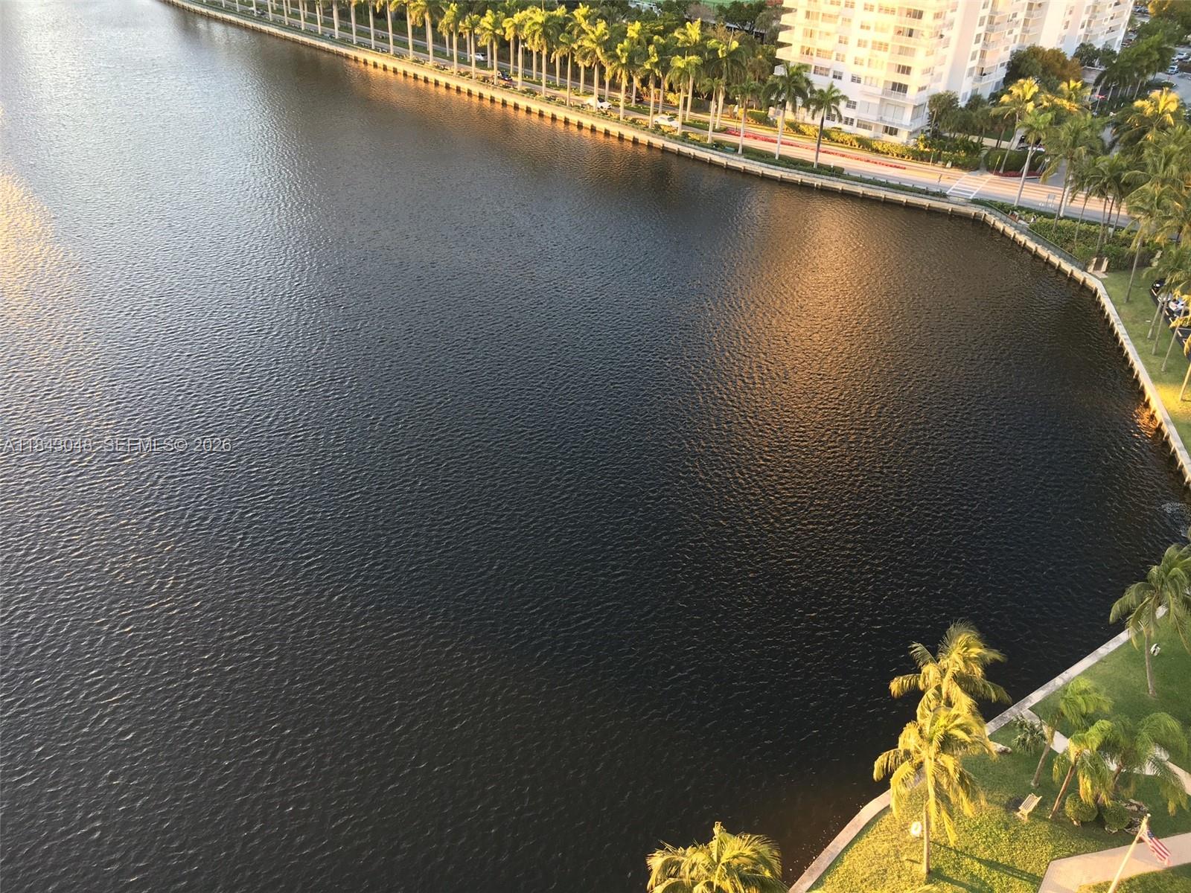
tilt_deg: -31.5
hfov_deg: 61.7
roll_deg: -2.2
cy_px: 446
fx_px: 998
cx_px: 596
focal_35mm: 29
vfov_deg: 48.2
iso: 32
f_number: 2.2
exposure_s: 1/60
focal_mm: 4.15
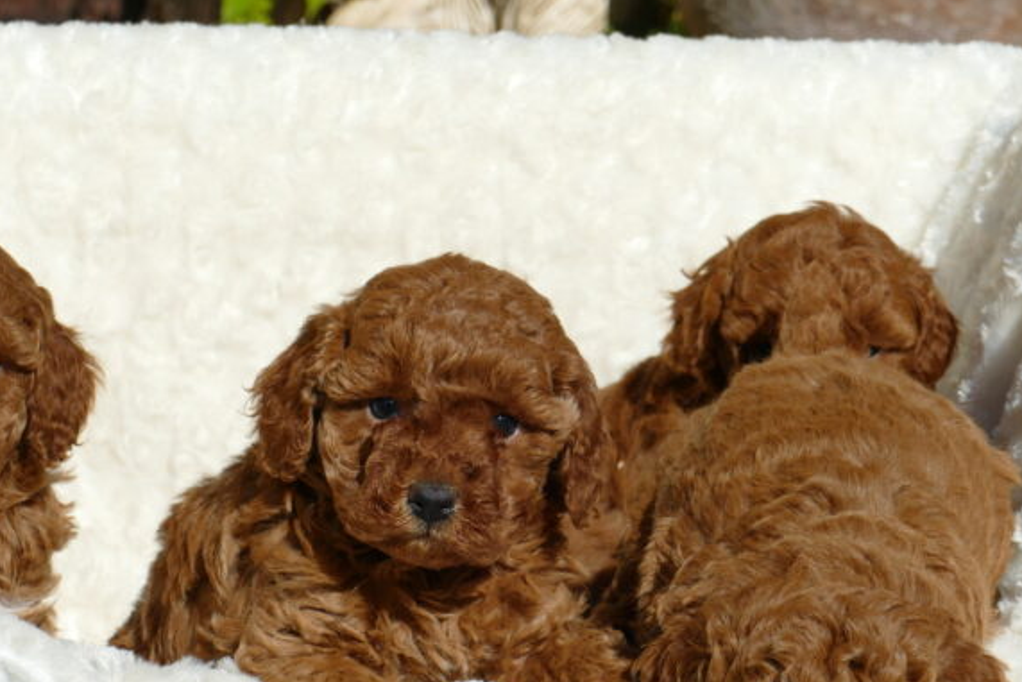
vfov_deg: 8.8
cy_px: 482
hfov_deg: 13.2
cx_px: 498
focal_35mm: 156
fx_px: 4430
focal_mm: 31.83
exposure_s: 1/1600
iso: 125
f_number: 5
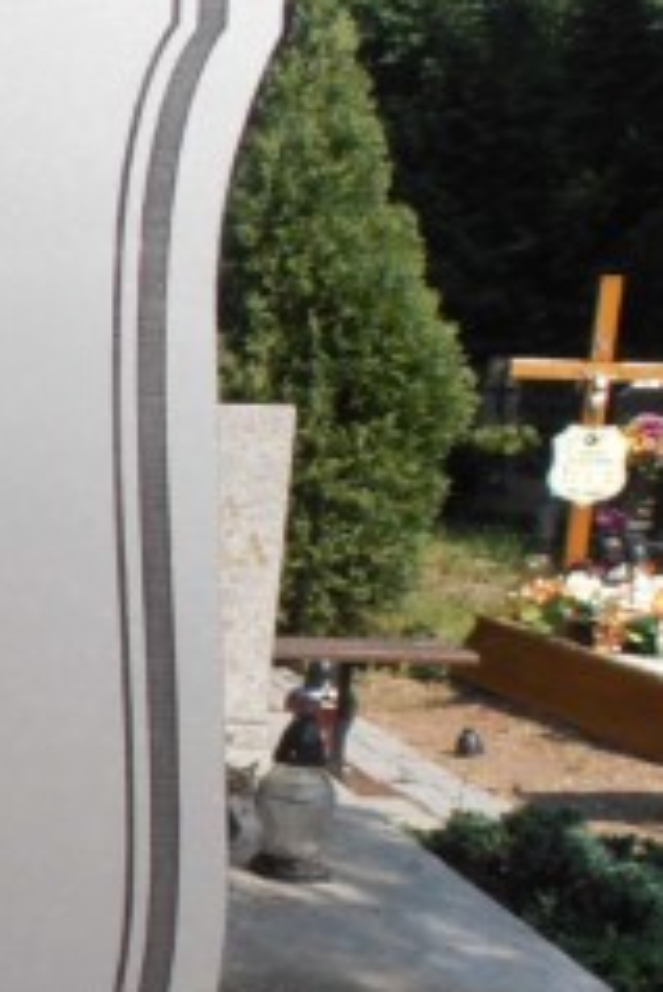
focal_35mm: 67
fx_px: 1848
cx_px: -555
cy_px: 684
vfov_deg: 29.8
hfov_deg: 16.7
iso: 80
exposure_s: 1/160
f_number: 7.9
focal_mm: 4.2
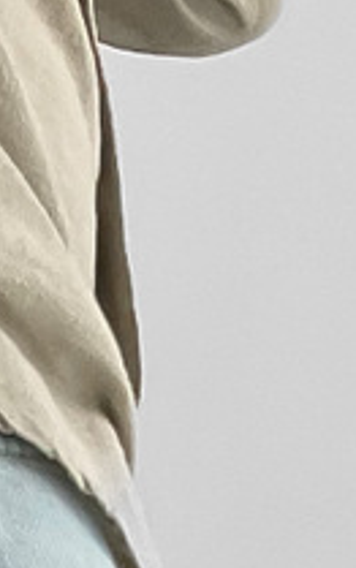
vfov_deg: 7.8
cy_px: 1666
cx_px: -375
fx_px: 3641
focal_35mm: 235
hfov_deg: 5.5
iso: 64
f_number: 1.8
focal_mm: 3
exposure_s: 1/120
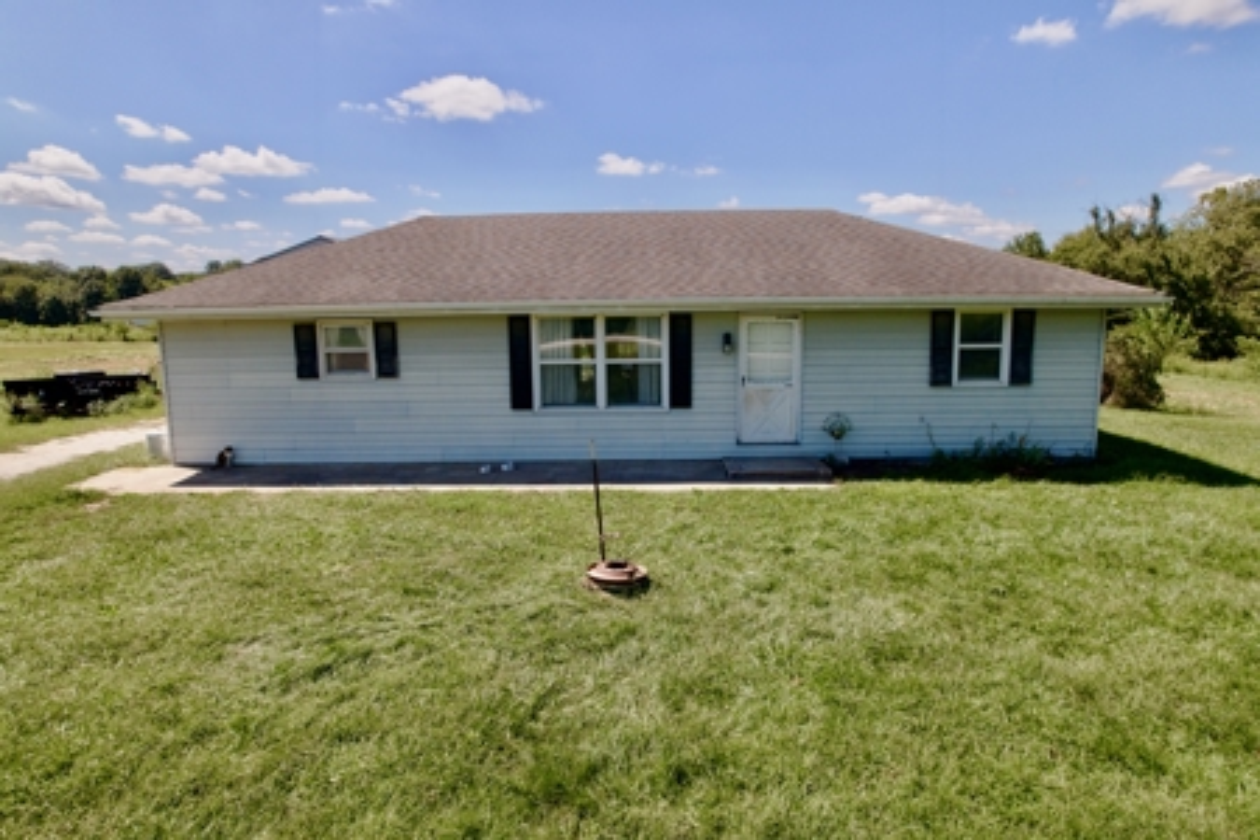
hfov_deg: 78.6
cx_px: 630
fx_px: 770
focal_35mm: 22
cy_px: 420
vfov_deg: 57.2
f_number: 2.8
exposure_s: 1/100
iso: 100
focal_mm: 8.38
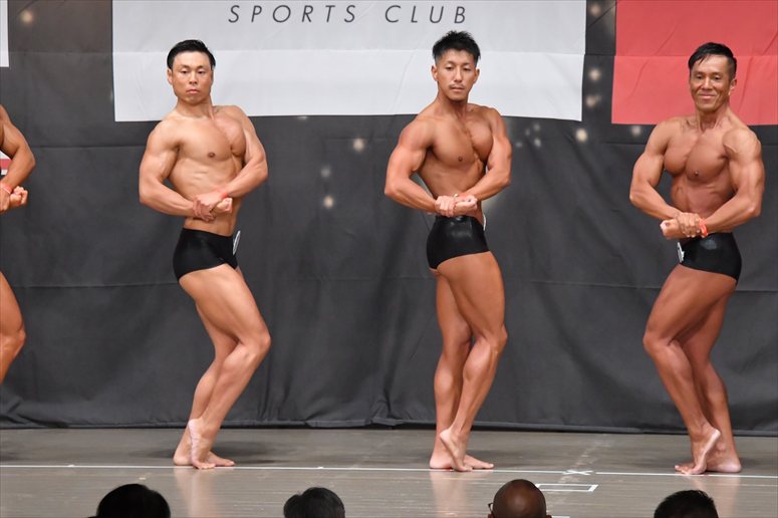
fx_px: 4687
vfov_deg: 6.3
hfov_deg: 9.5
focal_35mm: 217
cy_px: 259
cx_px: 389
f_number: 5.6
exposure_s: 1/400
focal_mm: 145
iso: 6400
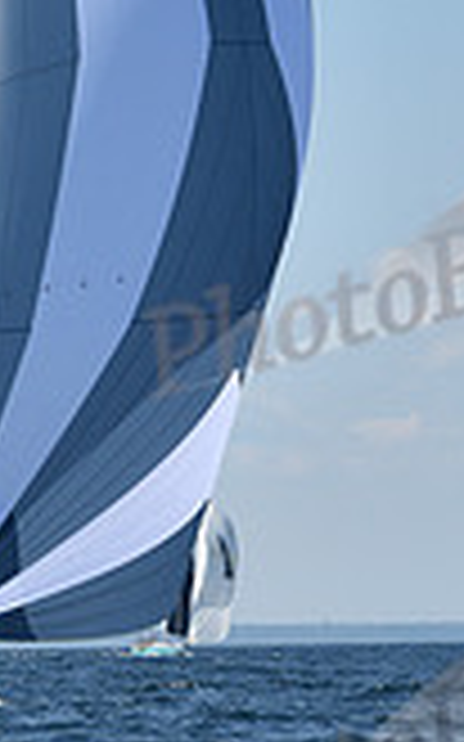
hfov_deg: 3.5
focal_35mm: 377
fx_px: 7634
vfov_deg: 5.6
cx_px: -88
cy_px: 112
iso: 200
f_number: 8
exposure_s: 1/1000
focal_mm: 105
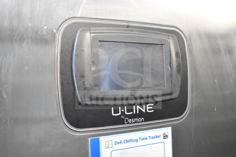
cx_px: 118
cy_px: 78
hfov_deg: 46.4
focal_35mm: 42
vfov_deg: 31.9
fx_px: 275
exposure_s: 1/100
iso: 6400
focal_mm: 28
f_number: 5
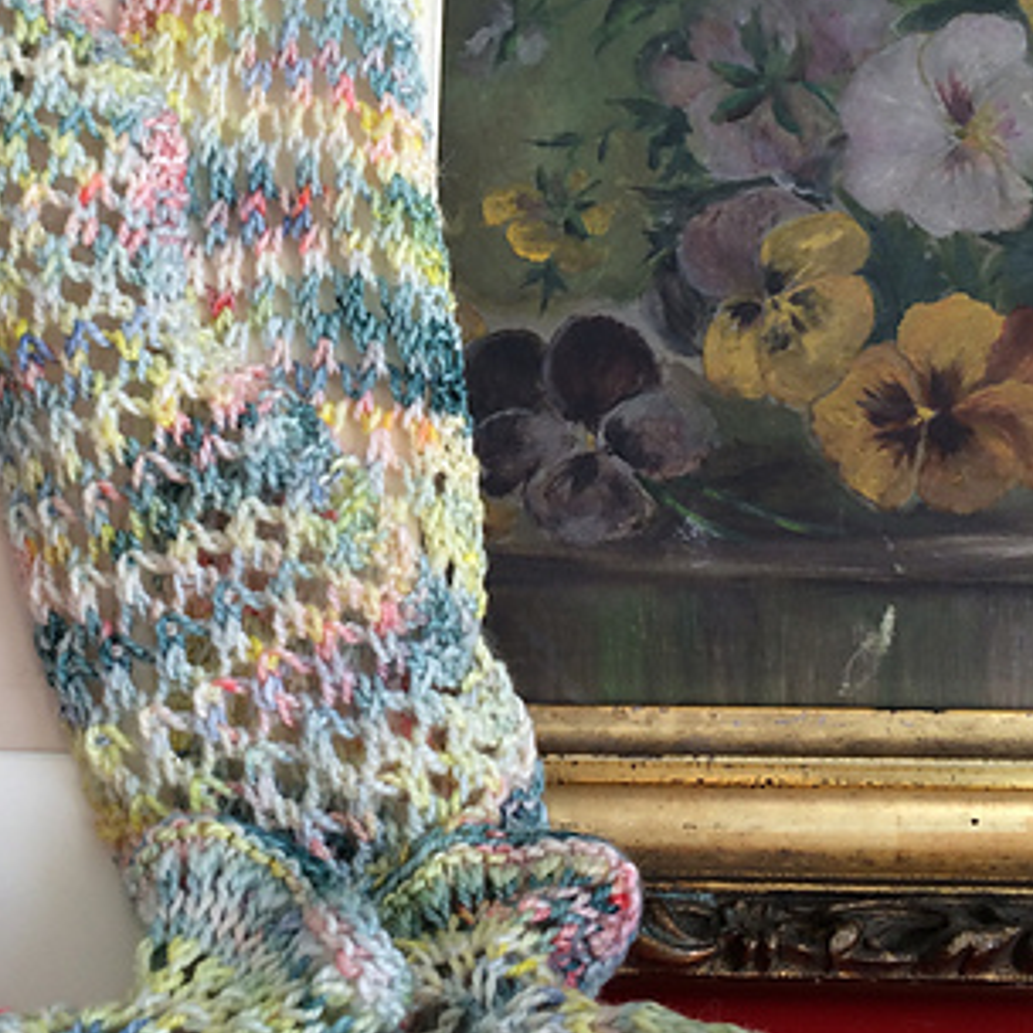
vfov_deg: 31.1
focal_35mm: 54
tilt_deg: -2.6
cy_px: 272
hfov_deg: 31.4
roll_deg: +1.1
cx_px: 336
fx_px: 1823
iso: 40
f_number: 2.2
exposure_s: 1/40
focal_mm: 4.15
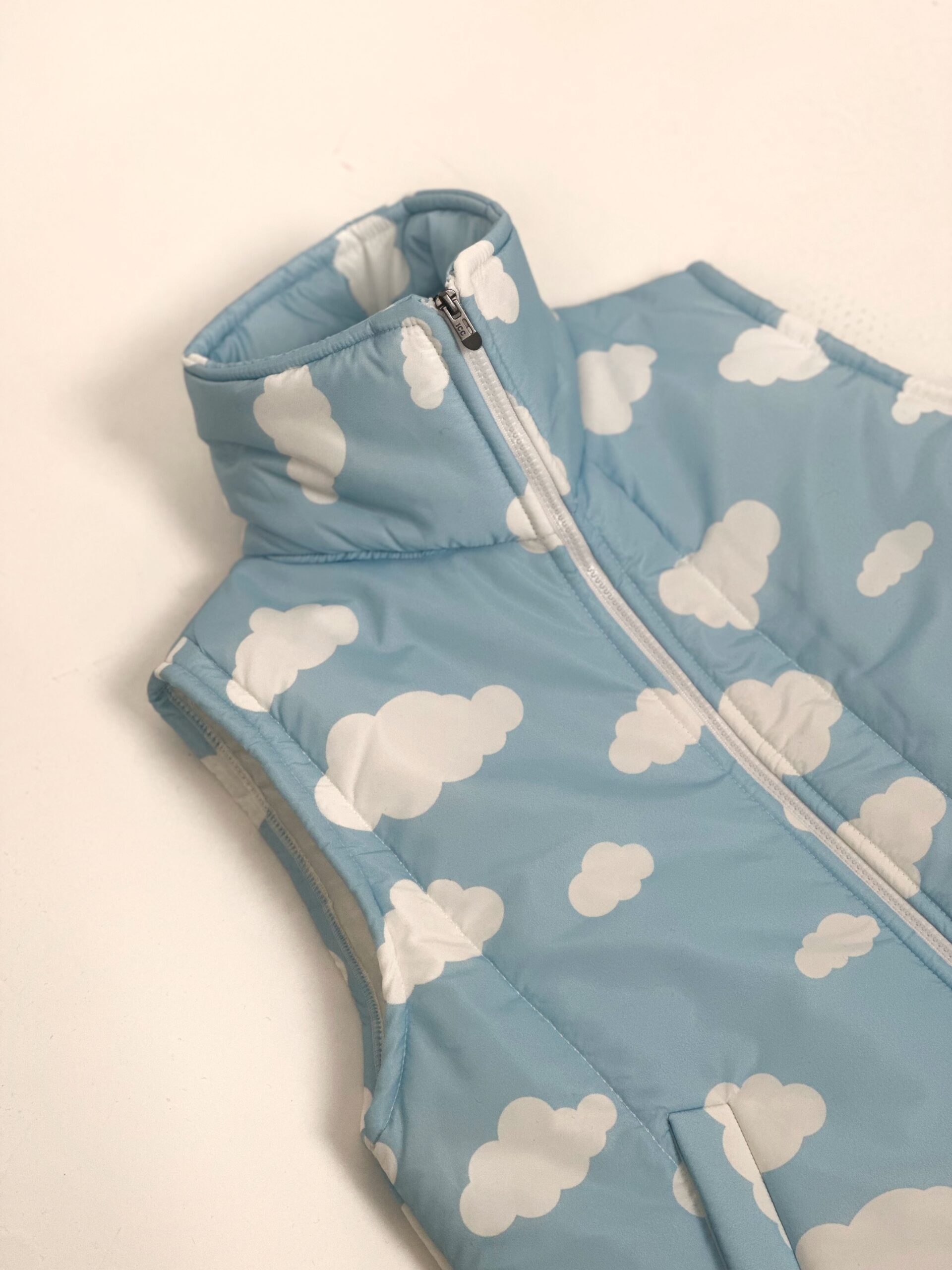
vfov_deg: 25.3
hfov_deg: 19.1
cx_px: 476
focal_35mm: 77
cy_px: 635
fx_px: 2824
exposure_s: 1/121
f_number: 2.8
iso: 50
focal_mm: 9
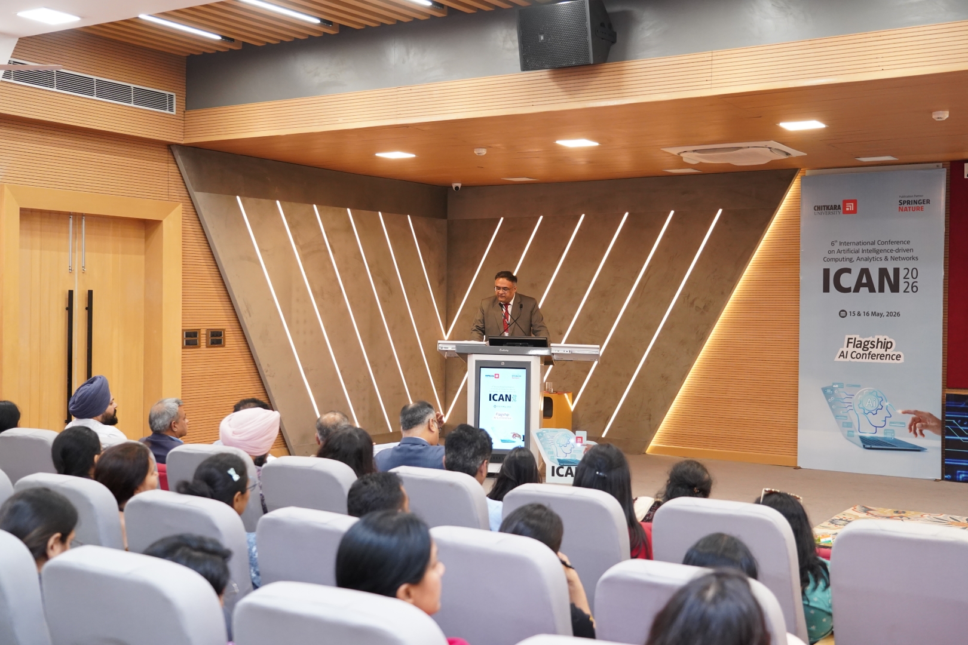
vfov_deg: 33.4
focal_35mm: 40
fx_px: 1075
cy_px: 322
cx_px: 484
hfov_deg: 48.5
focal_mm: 40
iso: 3200
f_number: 4
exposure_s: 1/160
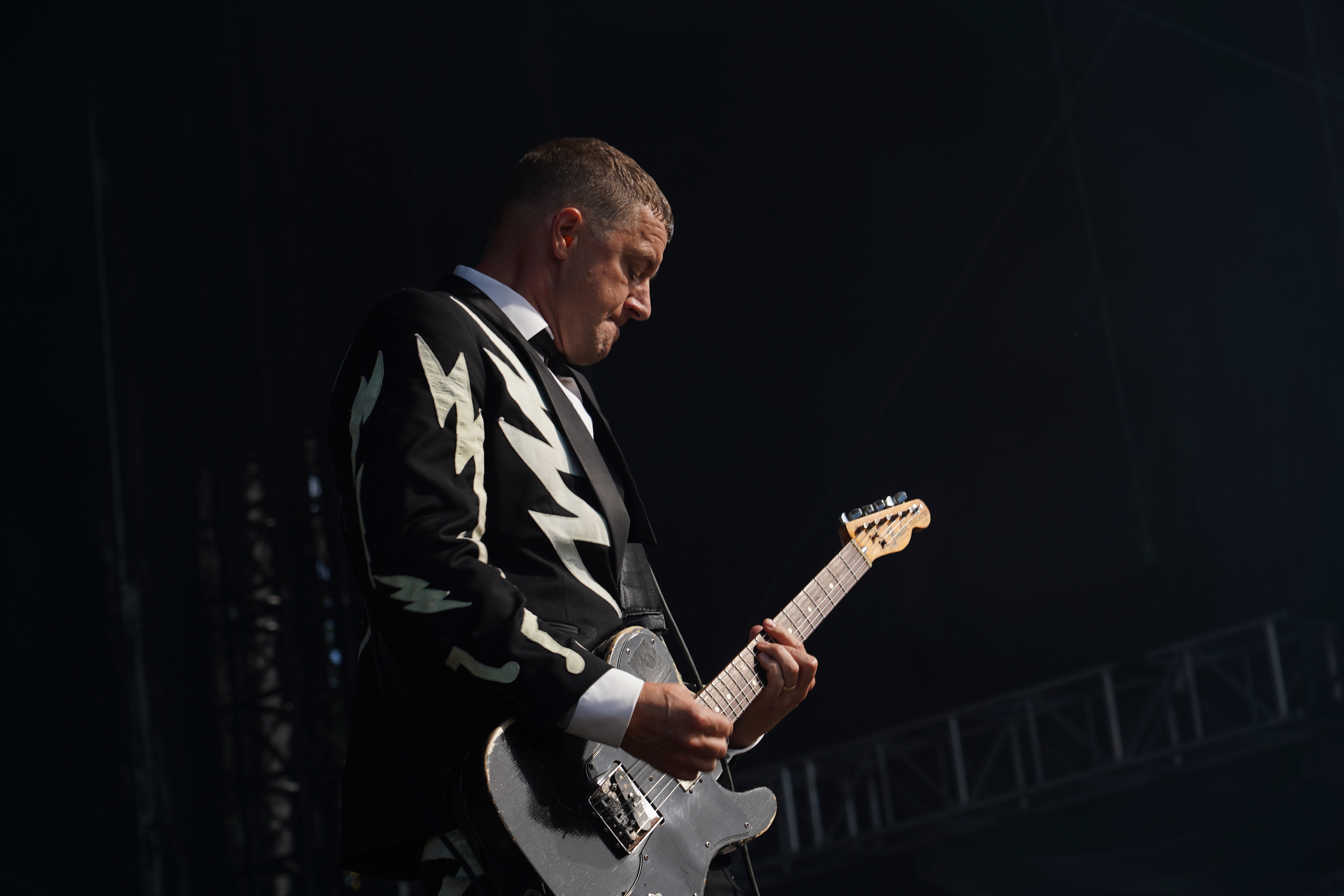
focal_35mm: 105
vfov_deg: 13.0
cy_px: 448
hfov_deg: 19.5
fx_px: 3920
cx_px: 672
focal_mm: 105
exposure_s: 1/400
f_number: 7.1
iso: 100
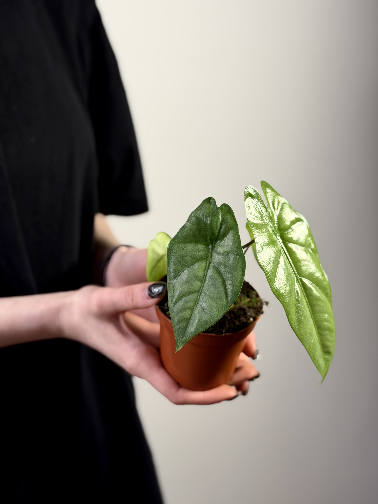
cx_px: 189
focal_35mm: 48
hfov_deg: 30.3
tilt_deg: -13.8
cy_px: 252
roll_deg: -1.1
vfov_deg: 39.7
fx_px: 699
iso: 64
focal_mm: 6.76
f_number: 1.78
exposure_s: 1/100
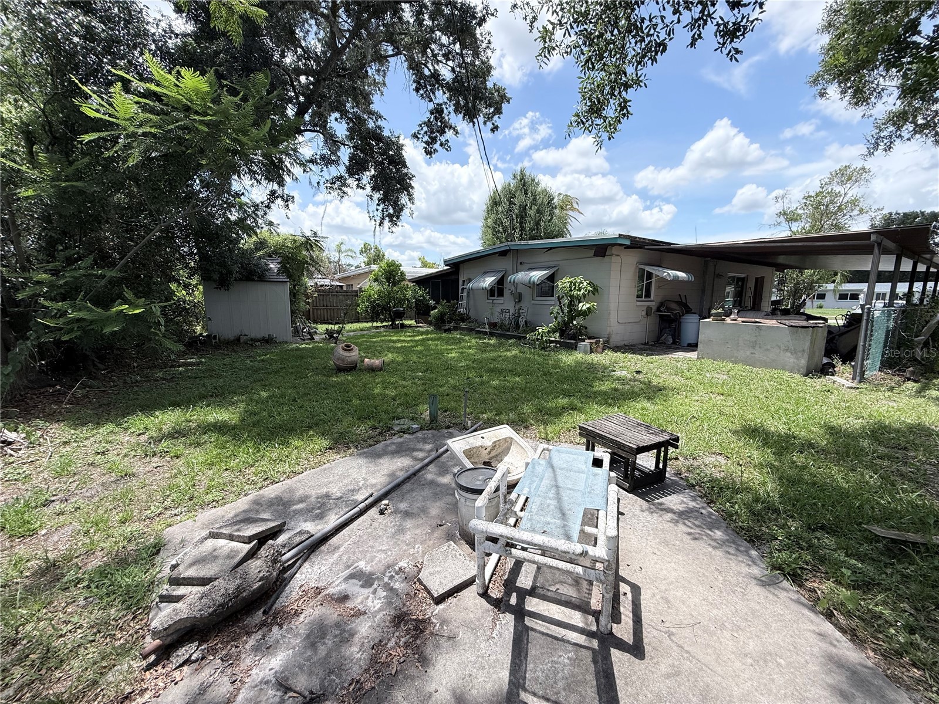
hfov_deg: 102.1
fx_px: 380
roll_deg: -0.4
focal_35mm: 14
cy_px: 352
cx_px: 470
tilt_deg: -7.6
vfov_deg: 85.7
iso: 64
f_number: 2.2
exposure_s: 1/1497
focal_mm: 2.22
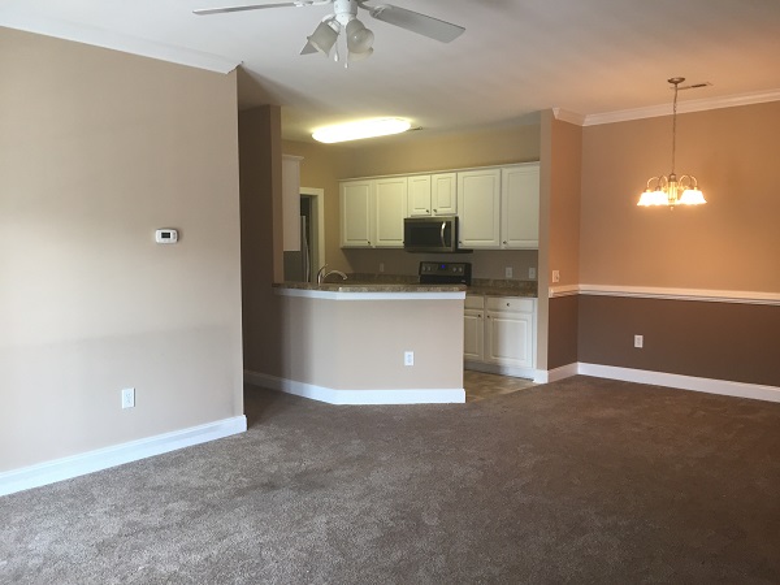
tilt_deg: -4.9
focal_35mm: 29
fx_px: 653
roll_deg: -1.1
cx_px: 390
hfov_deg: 61.7
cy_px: 292
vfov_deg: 48.2
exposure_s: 1/30
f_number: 2.2
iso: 64
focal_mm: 4.15
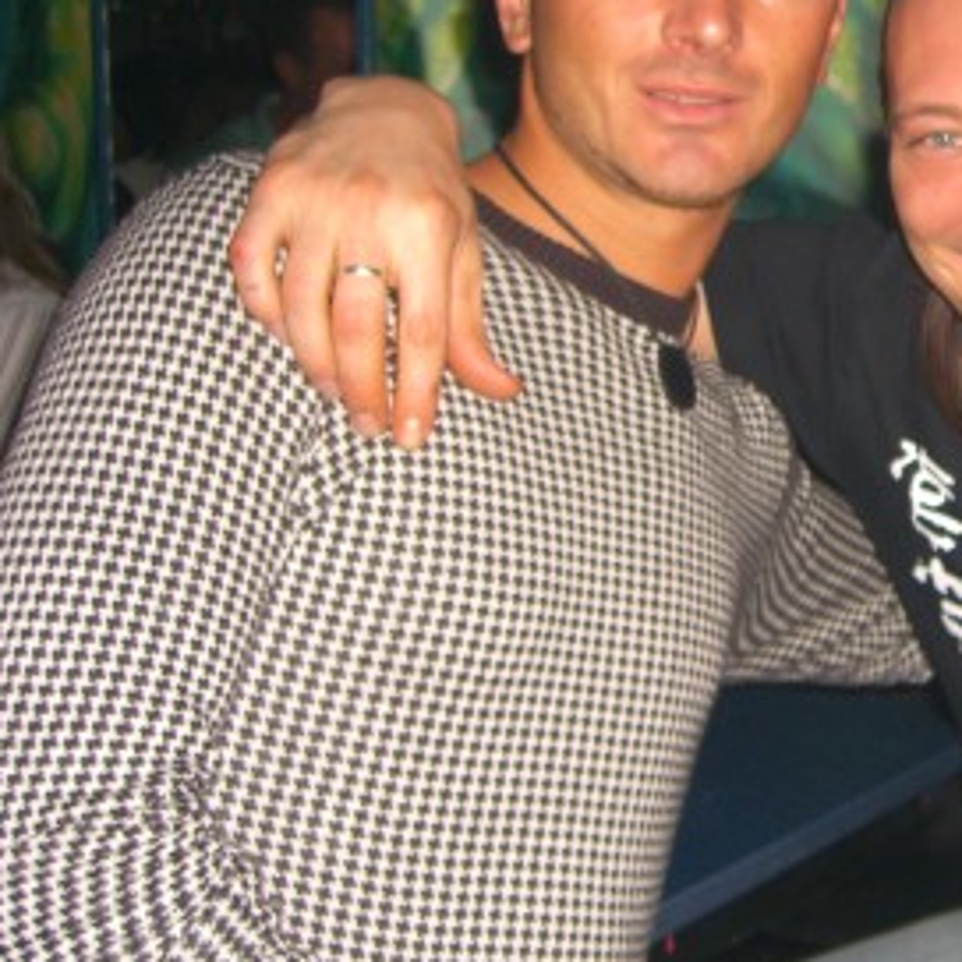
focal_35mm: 74
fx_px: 2327
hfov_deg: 22.2
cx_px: 1029
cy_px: 364
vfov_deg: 23.3
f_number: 2.8
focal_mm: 7.9
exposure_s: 1/60
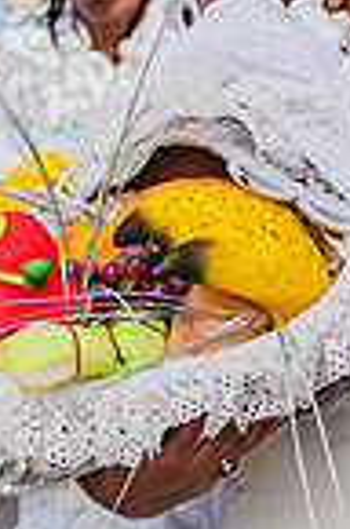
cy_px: 171
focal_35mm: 311
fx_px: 4557
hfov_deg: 4.4
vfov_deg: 6.6
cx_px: 242
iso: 400
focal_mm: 100
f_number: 5.6
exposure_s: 1/1600
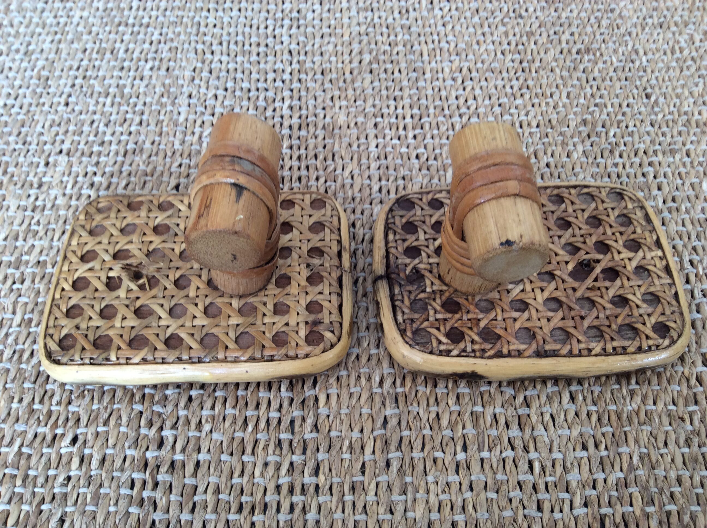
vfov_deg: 44.1
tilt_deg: -56.1
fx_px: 653
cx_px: 354
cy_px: 264
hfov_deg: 56.9
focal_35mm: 32
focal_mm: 3.3
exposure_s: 1/25
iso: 32
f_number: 2.4
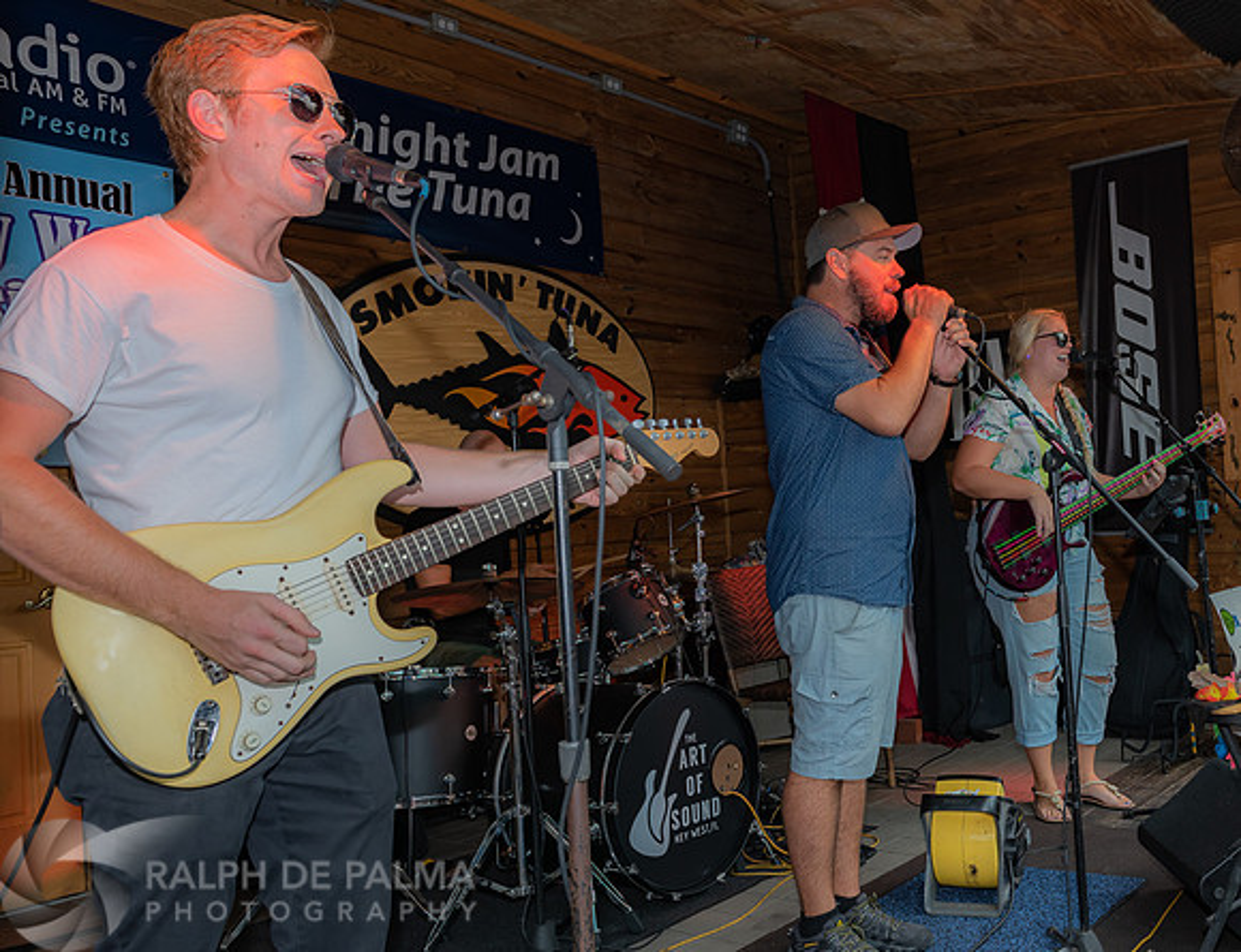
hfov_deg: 53.7
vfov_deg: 44.0
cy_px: 477
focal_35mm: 33
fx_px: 1179
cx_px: 884
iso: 400
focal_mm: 24
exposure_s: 1/160
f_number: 5.6
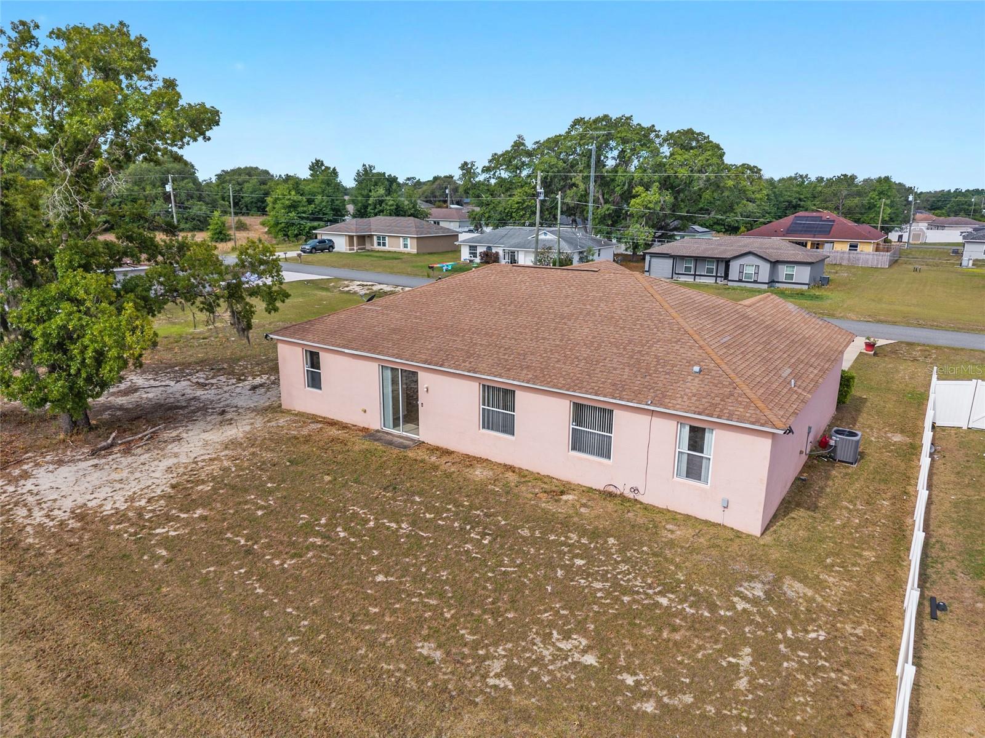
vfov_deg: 56.8
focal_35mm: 24
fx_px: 683
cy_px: 369
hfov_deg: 71.6
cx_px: 492
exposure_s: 1/2500
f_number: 1.8
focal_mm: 8.67
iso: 150
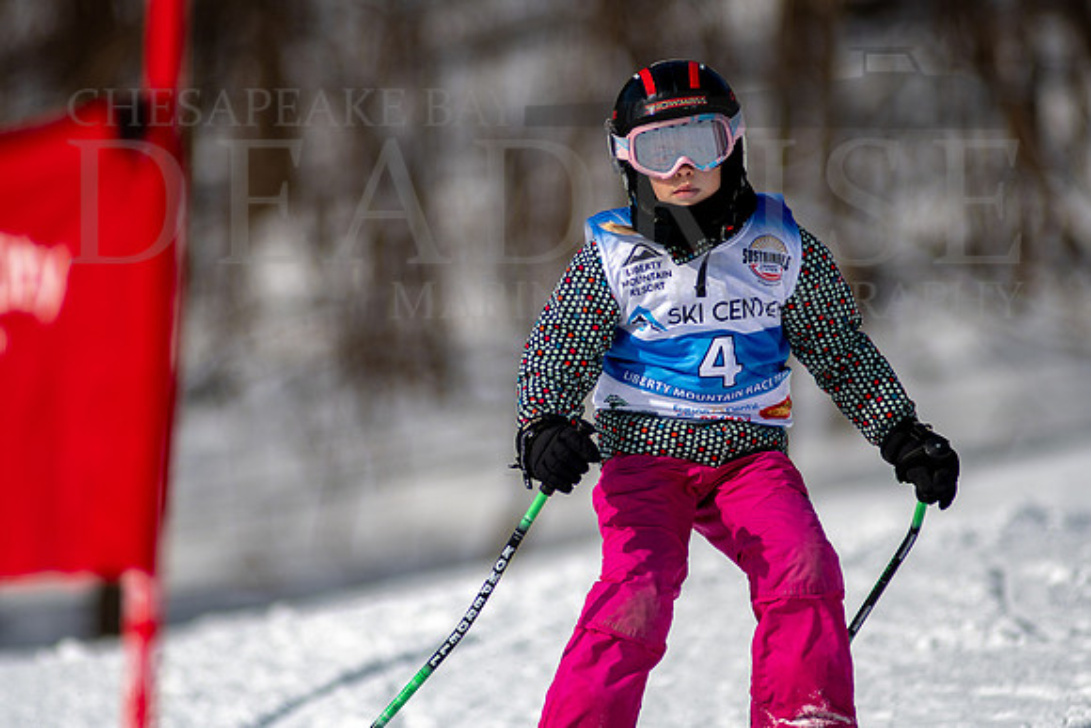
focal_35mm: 450
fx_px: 13640
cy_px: 364
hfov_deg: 4.6
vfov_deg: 3.1
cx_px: 546
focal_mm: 300
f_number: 2.8
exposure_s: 1/6400
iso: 100
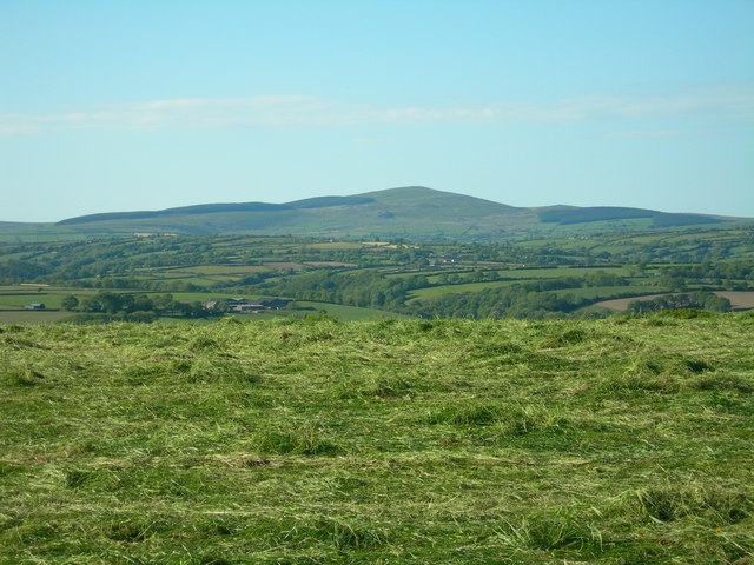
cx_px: 377
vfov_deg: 13.0
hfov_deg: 17.3
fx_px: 2483
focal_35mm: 114
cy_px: 282
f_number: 4.9
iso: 50
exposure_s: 1/324
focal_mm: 23.4
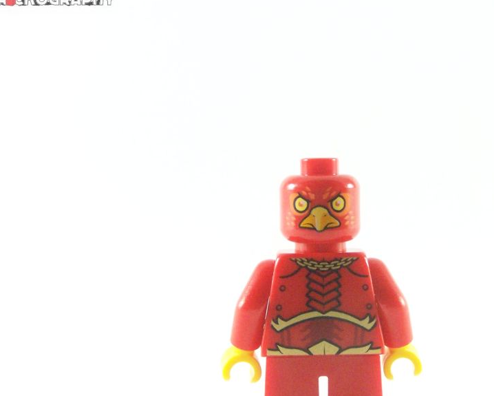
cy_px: 227
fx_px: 1404
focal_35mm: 96
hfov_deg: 19.9
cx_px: 327
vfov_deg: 16.0
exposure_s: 1/60
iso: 400
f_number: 4
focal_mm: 11.5
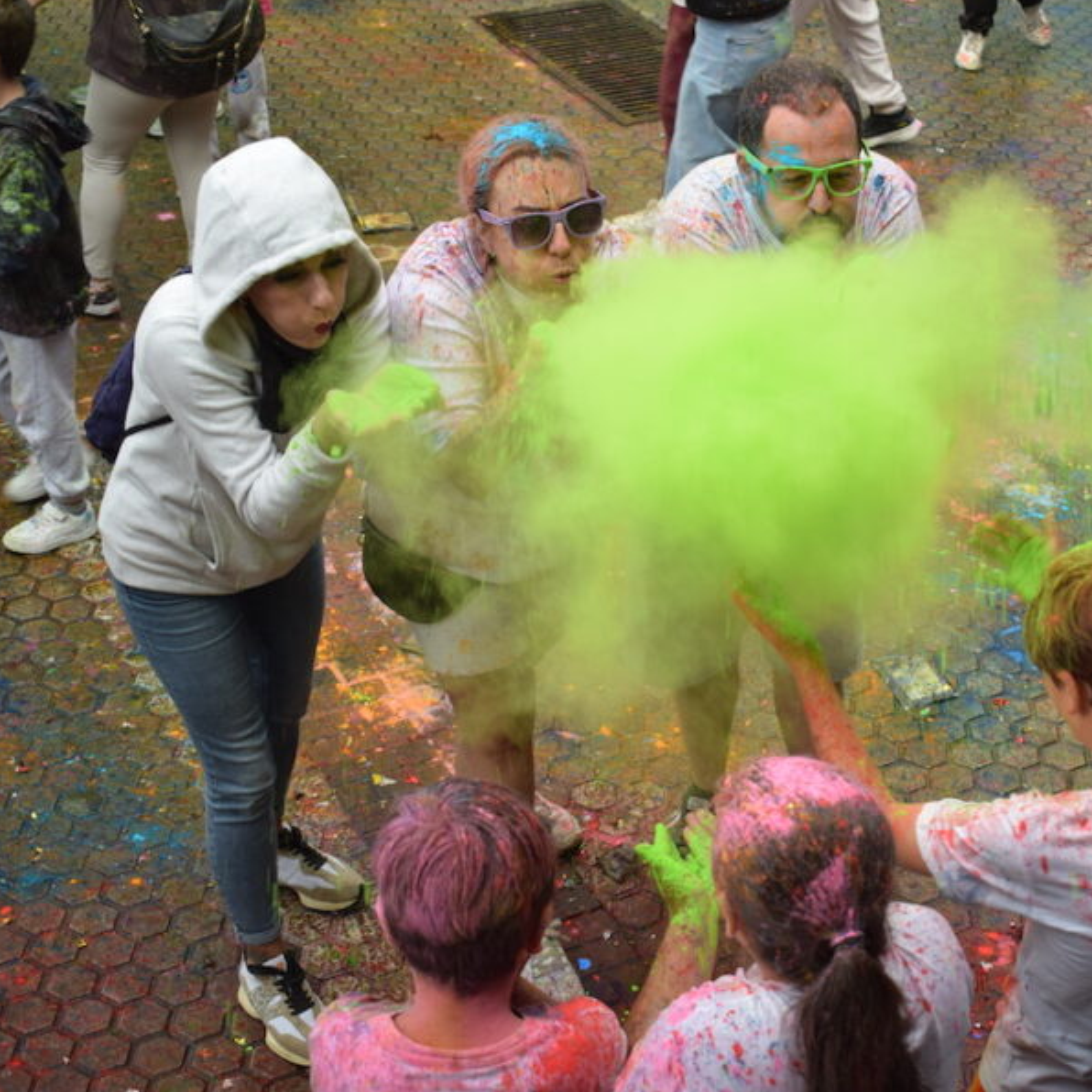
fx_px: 2129
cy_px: 544
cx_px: 779
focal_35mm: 60
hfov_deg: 28.5
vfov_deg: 28.8
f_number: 4.5
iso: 400
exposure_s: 1/80
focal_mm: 31
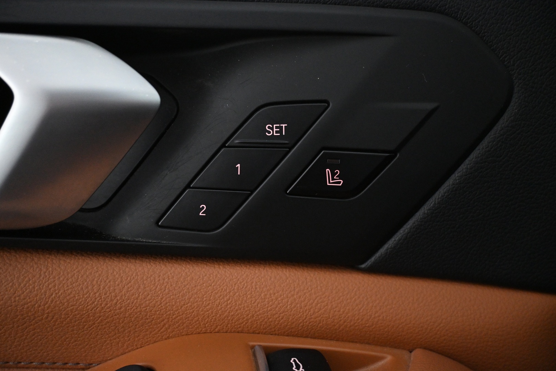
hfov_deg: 63.2
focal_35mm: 29
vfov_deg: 44.6
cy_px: 186
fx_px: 452
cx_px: 278
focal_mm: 19.5
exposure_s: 1/80
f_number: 3.8
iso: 4000
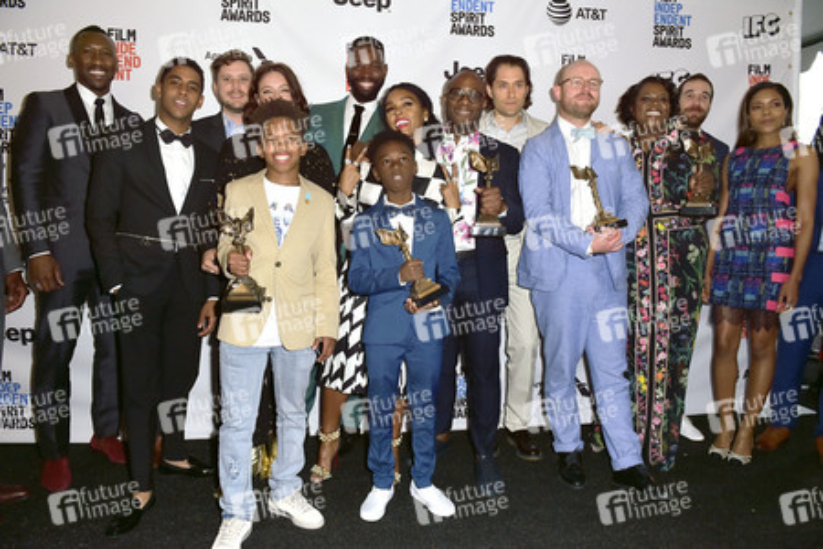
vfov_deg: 53.1
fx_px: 549
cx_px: 412
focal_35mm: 24
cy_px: 274
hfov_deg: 73.7
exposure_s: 1/320
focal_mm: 24
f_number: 6.3
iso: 500
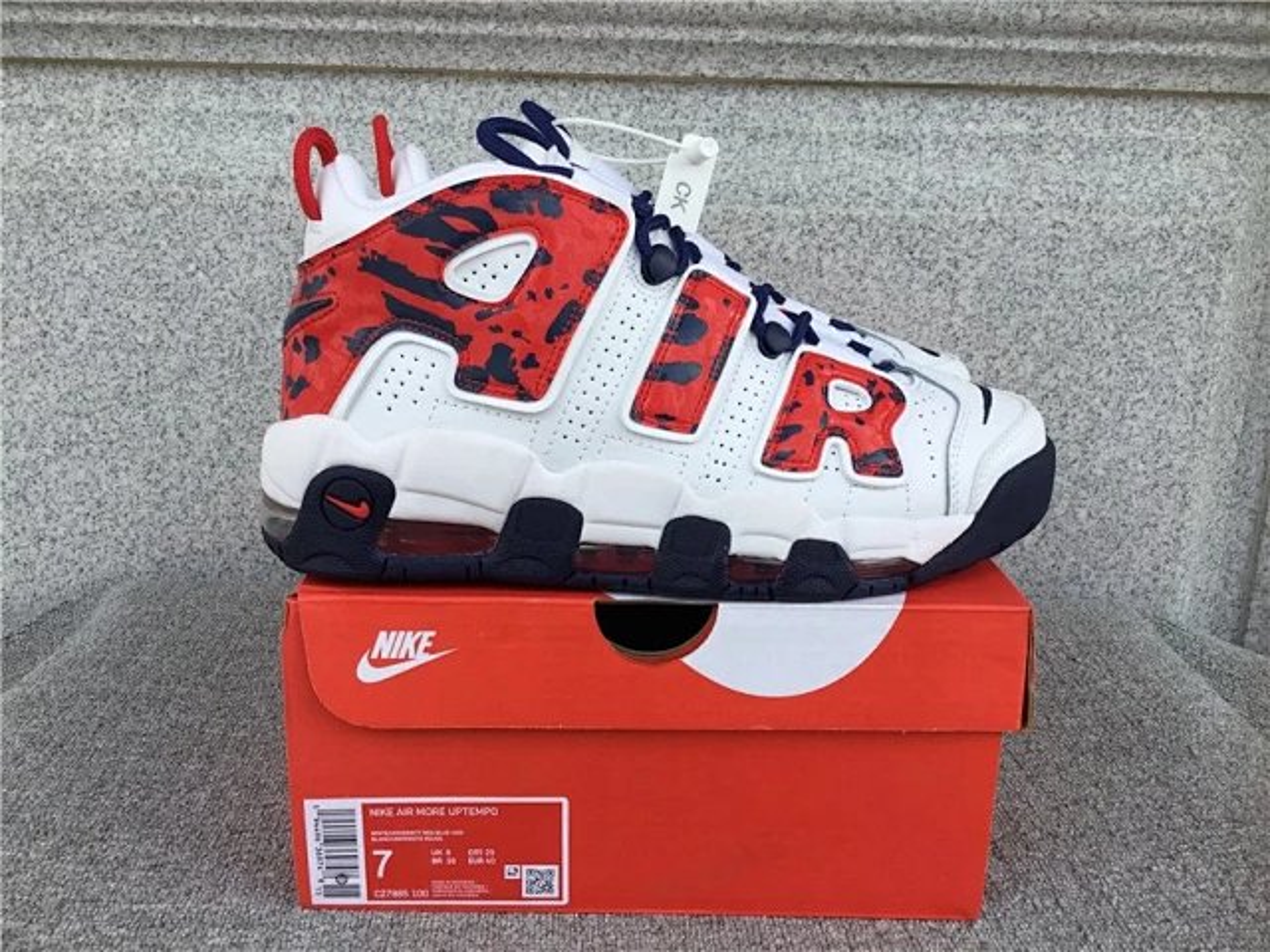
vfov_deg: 45.4
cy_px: 476
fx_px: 1137
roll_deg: -1.7
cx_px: 635
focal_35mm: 31
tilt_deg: -15.6
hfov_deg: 58.4
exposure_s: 1/395
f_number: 2.4
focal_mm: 3.3
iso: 25
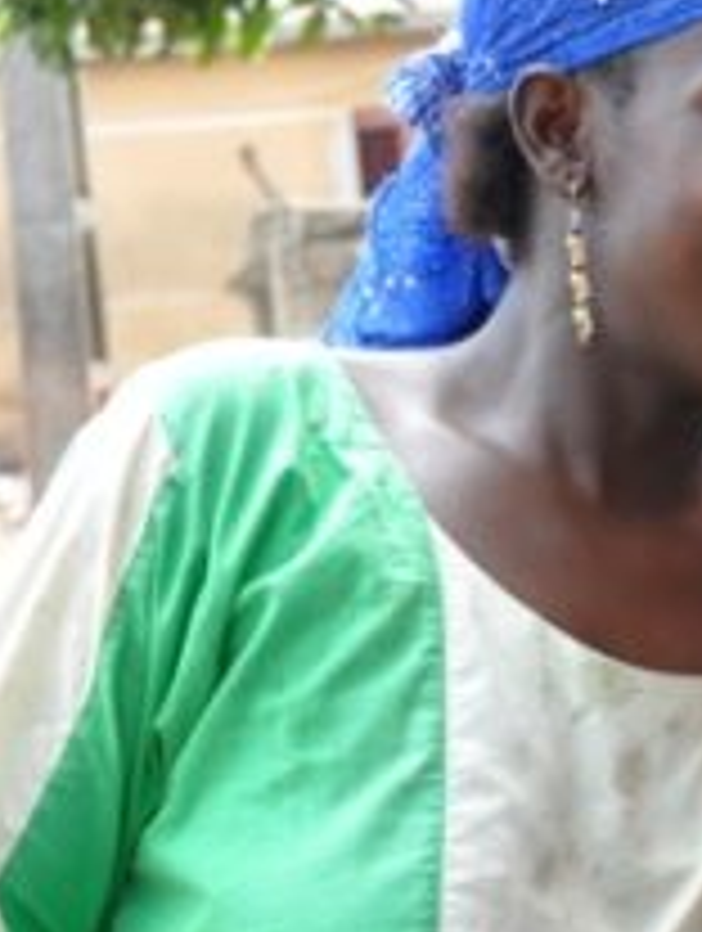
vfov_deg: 9.7
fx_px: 5472
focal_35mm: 203
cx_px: 842
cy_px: 554
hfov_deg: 7.3
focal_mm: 42
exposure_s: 1/200
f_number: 7.1
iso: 400
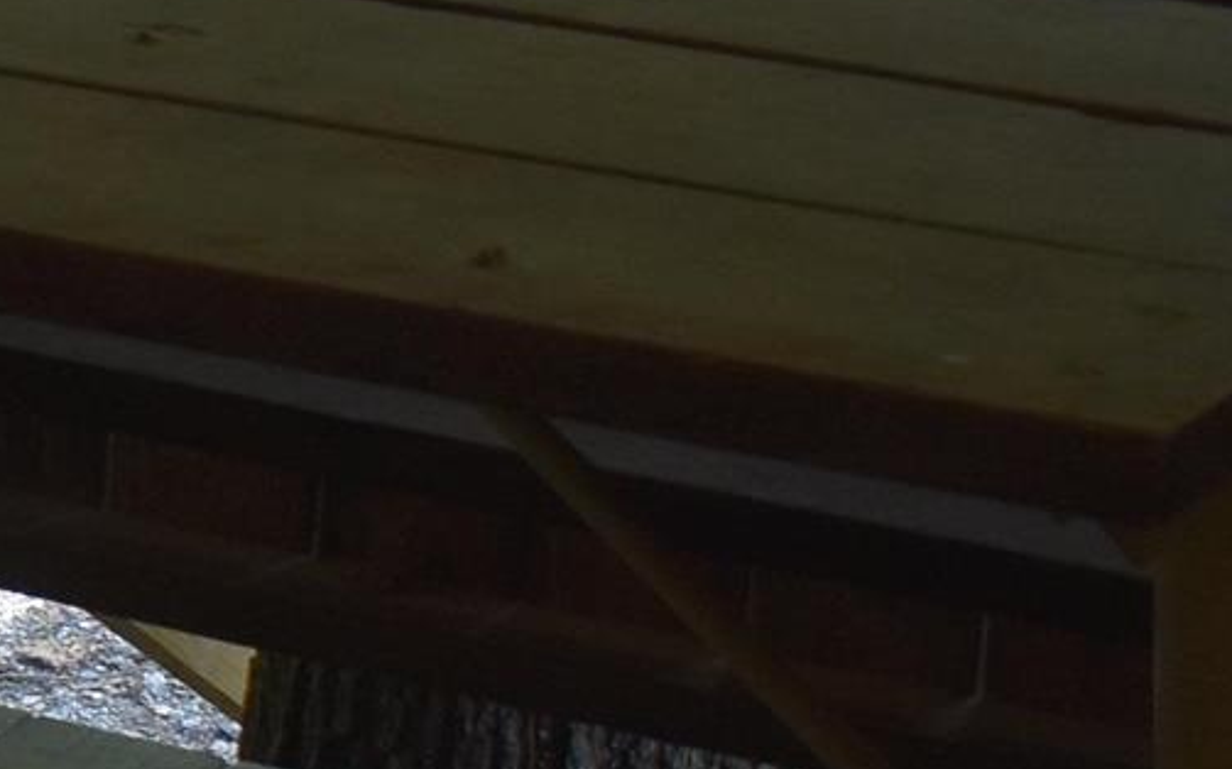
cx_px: -1737
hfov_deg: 10.6
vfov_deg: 7.8
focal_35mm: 168
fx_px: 5639
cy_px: 81
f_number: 5
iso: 400
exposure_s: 1/250
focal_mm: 18
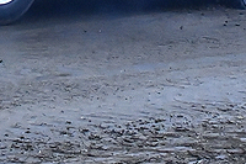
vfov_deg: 7.4
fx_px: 1229
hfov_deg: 11.4
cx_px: 71
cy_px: -152
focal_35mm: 180
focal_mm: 30
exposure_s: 1/250
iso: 2500
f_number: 4.2
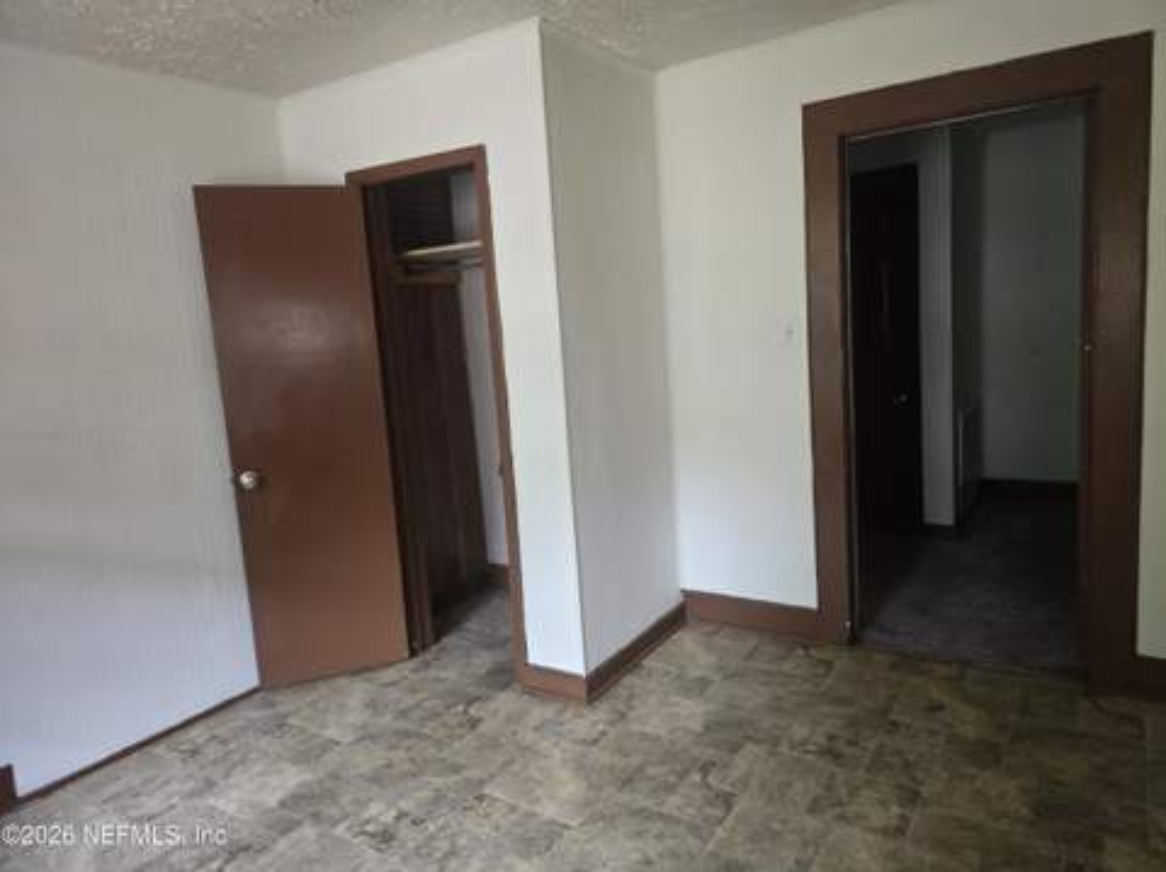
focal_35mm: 23
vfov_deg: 58.8
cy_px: 436
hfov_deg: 74.0
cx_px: 583
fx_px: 774
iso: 160
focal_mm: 6.3
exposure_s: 1/17.2
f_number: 1.7
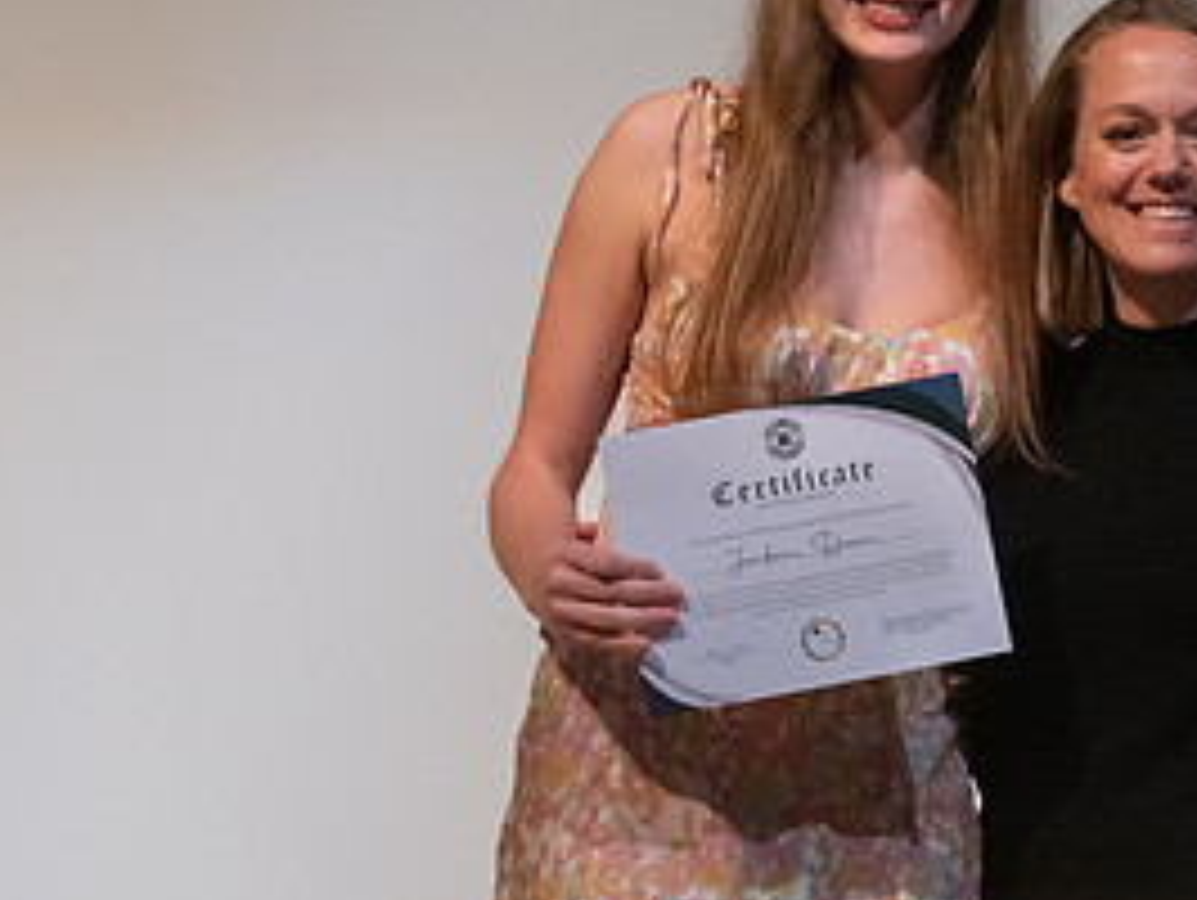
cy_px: 290
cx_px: 968
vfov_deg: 4.2
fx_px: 12183
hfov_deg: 5.6
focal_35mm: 352
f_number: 4.5
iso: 6400
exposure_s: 1/320
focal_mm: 168
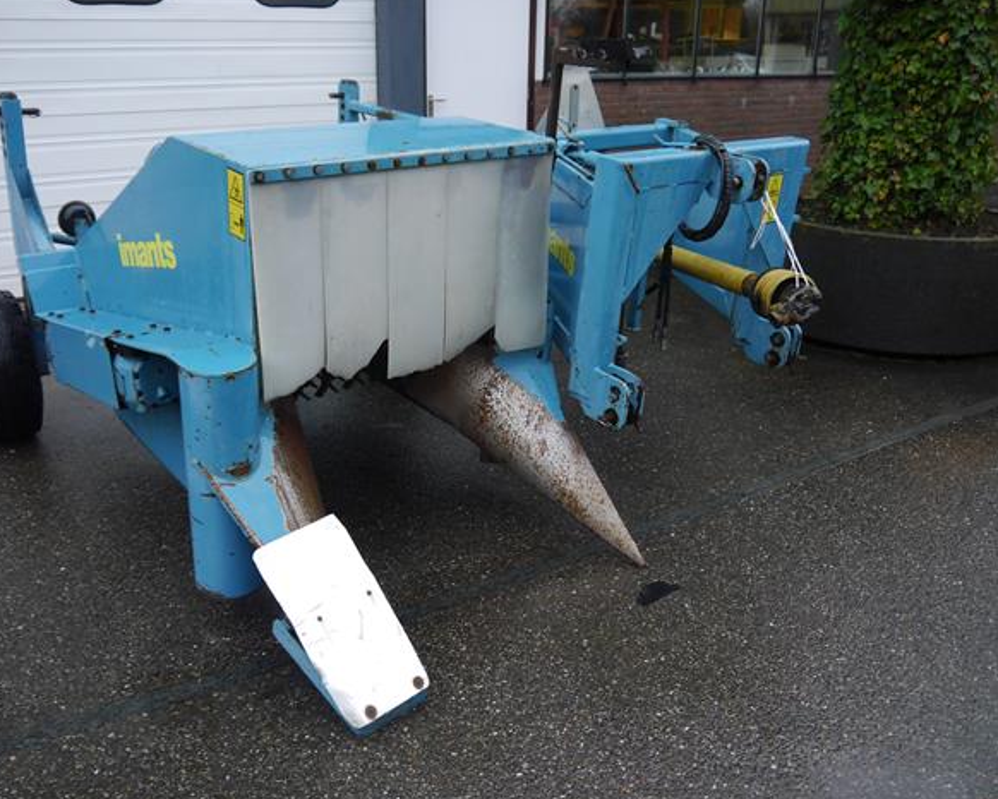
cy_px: 393
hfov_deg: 58.7
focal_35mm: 30
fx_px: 886
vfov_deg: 48.5
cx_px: 454
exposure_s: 1/60
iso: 500
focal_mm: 14
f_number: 3.5
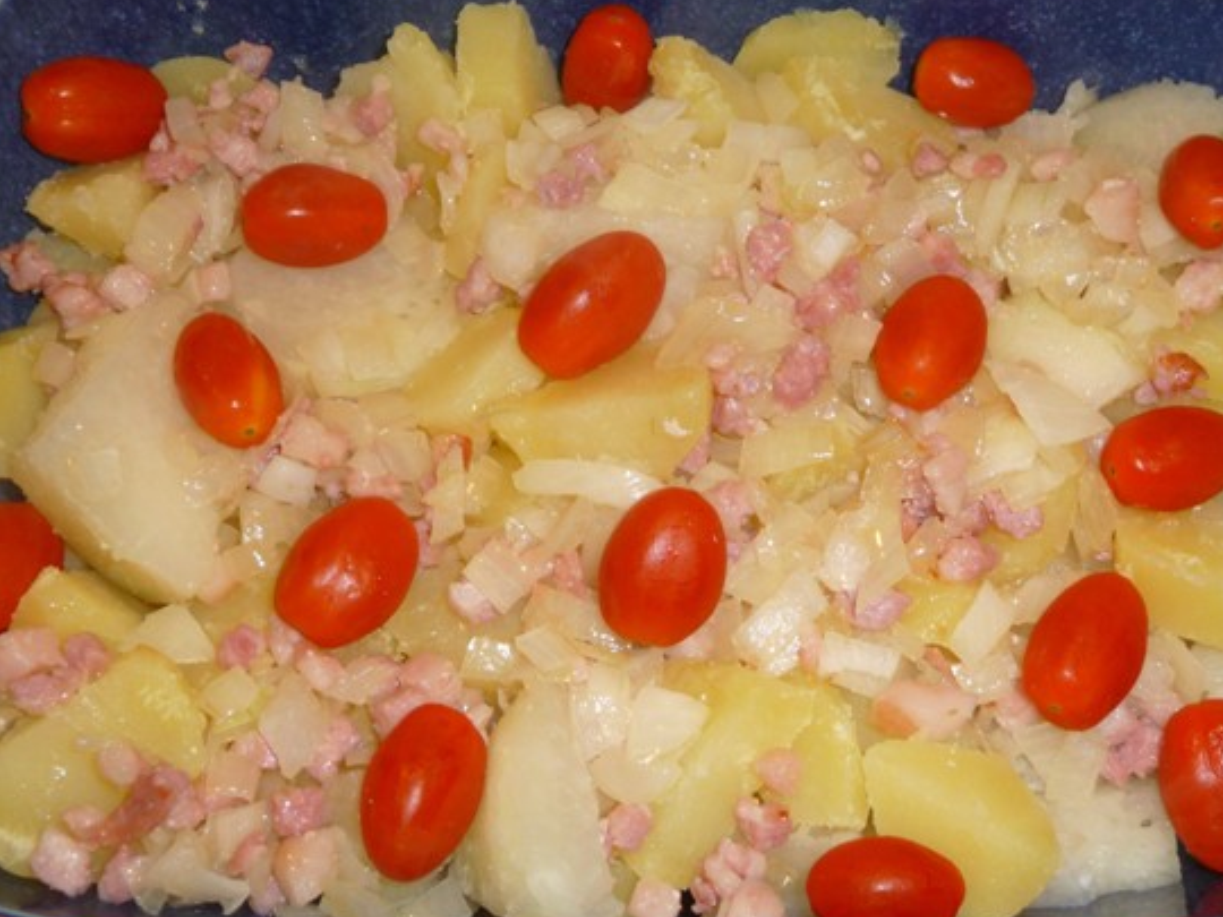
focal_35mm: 45
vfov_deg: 32.2
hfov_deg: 42.1
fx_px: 1590
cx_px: 648
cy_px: 471
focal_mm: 6.3
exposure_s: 1/30
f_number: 3.8
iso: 100
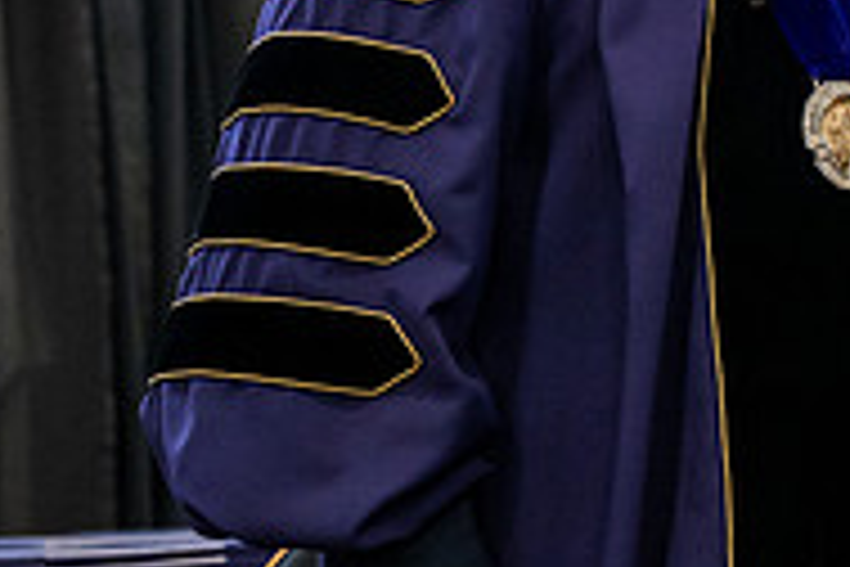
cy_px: -52
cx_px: 881
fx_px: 6233
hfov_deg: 7.8
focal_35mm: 264
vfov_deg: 5.2
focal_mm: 86
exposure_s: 1/200
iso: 4000
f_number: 4.5
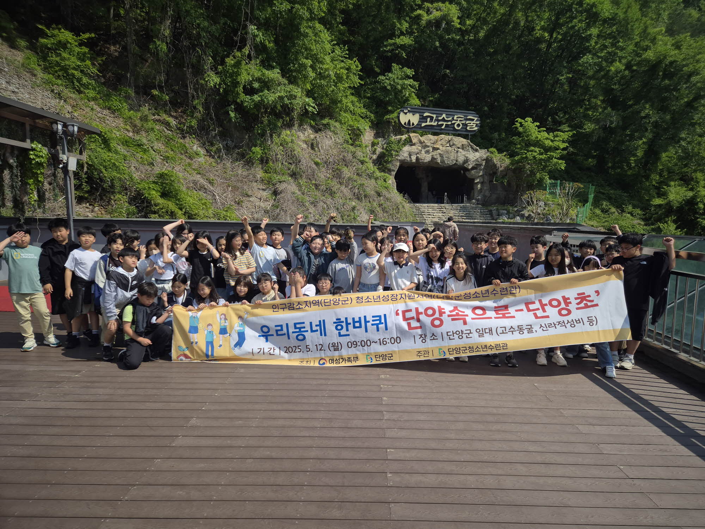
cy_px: 264
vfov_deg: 58.9
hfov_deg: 73.9
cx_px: 352
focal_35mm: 23
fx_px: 468
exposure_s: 1/1744
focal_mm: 5.4
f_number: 1.8
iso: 25
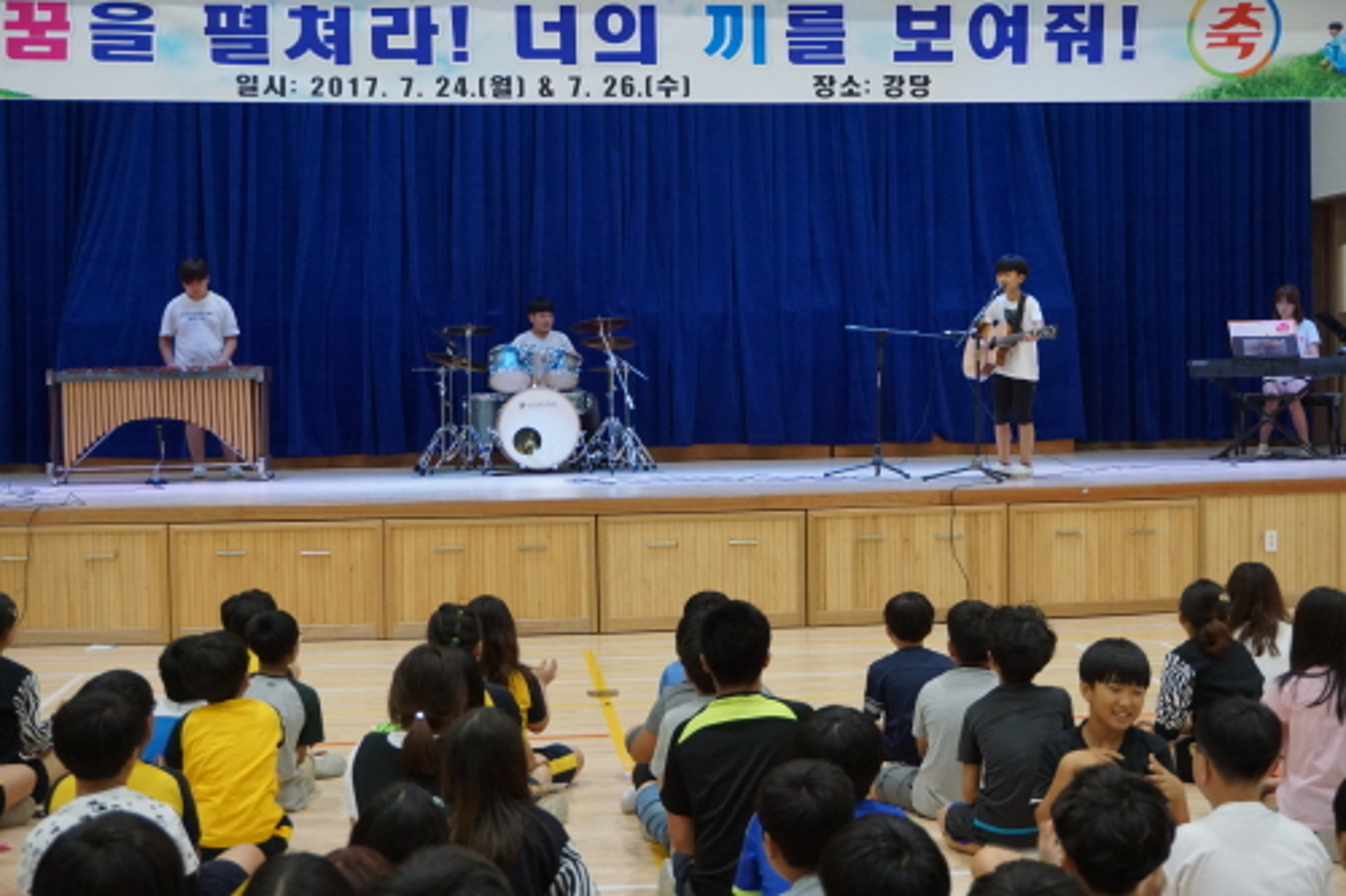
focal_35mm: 52
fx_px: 1962
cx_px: 673
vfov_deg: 25.7
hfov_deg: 37.9
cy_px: 448
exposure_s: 1/160
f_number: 5.6
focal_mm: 35
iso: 1600
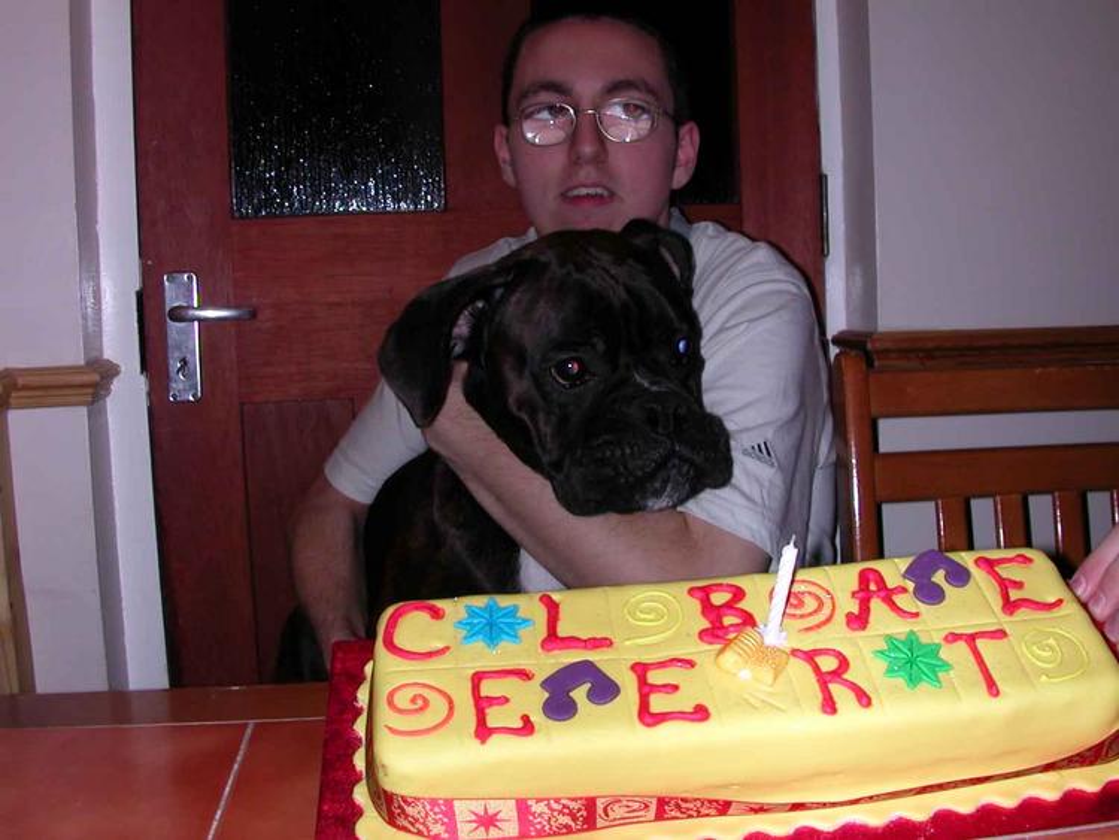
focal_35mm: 37
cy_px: 420
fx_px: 1196
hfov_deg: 50.1
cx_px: 560
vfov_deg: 38.7
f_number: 4.5
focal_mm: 5.6
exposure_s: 1/59.9
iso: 100
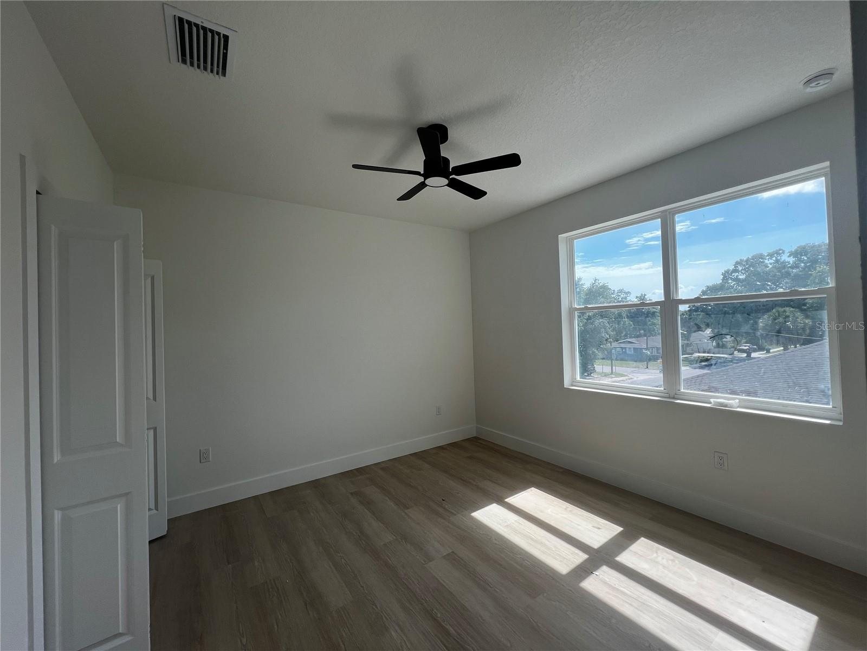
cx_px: 434
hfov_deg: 106.2
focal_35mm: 13
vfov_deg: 89.9
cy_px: 326
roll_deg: +2.1
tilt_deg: +0.7
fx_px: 326
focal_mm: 1.57
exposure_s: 1/380
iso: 32
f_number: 1.8
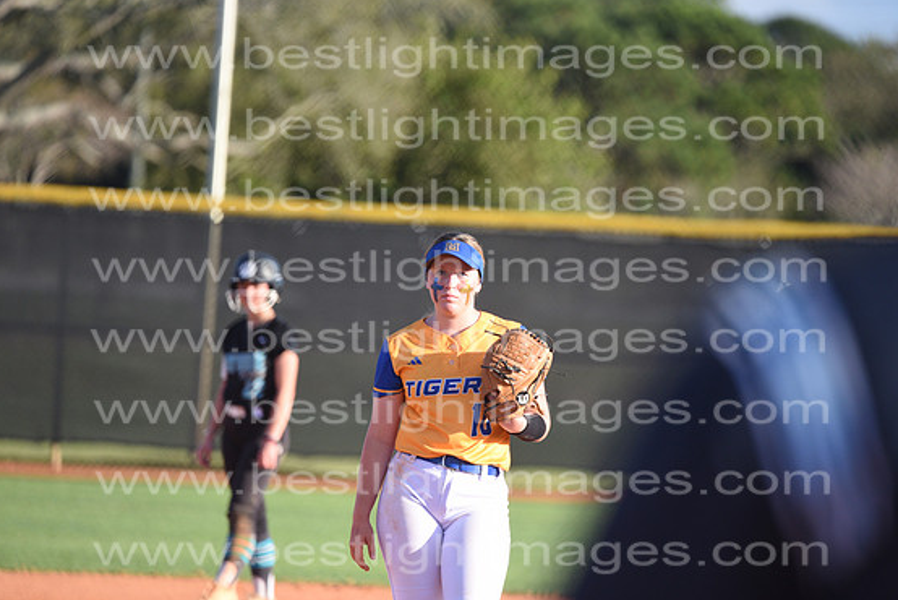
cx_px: 462
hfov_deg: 6.6
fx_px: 7836
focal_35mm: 314
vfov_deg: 4.4
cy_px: 306
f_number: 4
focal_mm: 300
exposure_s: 1/2500
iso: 720
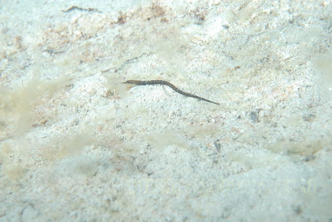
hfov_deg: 19.4
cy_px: 111
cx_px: 166
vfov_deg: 13.1
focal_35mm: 105
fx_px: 969
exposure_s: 1/250
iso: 100
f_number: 10
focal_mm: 70
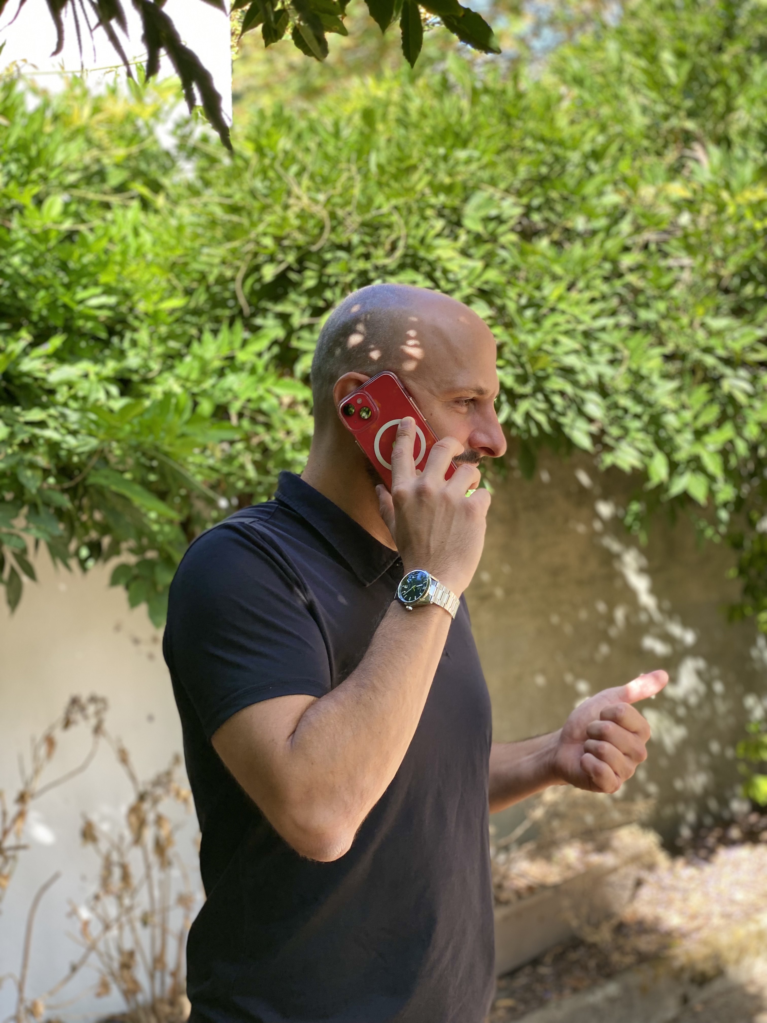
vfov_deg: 36.8
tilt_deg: -3.2
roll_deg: +0.5
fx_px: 1536
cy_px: 512
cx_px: 384
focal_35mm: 52
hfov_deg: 28.0
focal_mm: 6
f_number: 2
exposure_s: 1/122
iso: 20
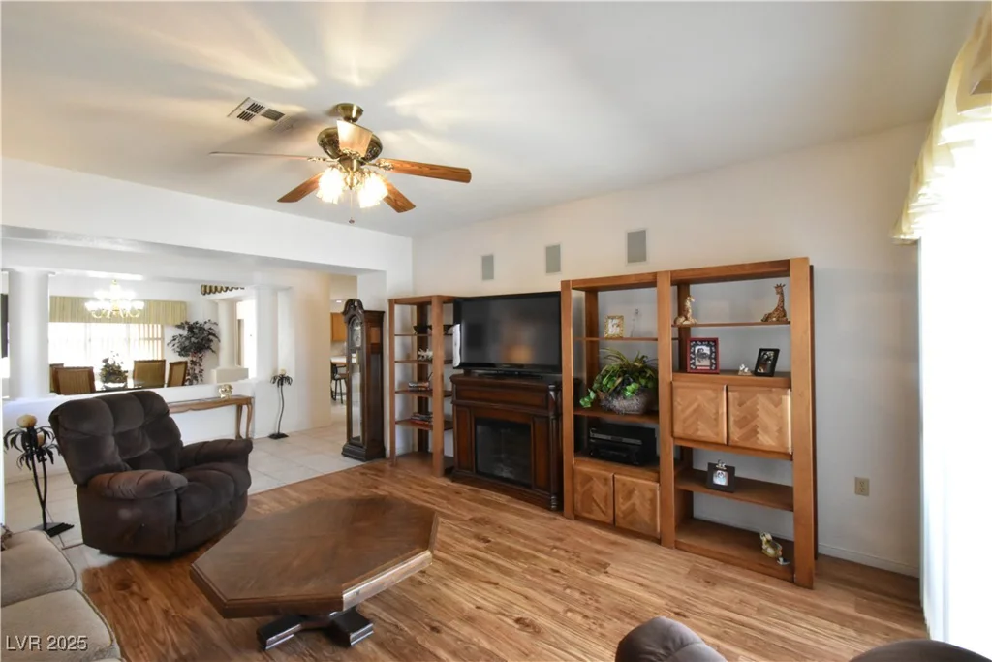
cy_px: 331
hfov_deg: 100.4
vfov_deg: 77.3
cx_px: 496
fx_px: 413
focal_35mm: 15
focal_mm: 10
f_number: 22
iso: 4000
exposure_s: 1/10
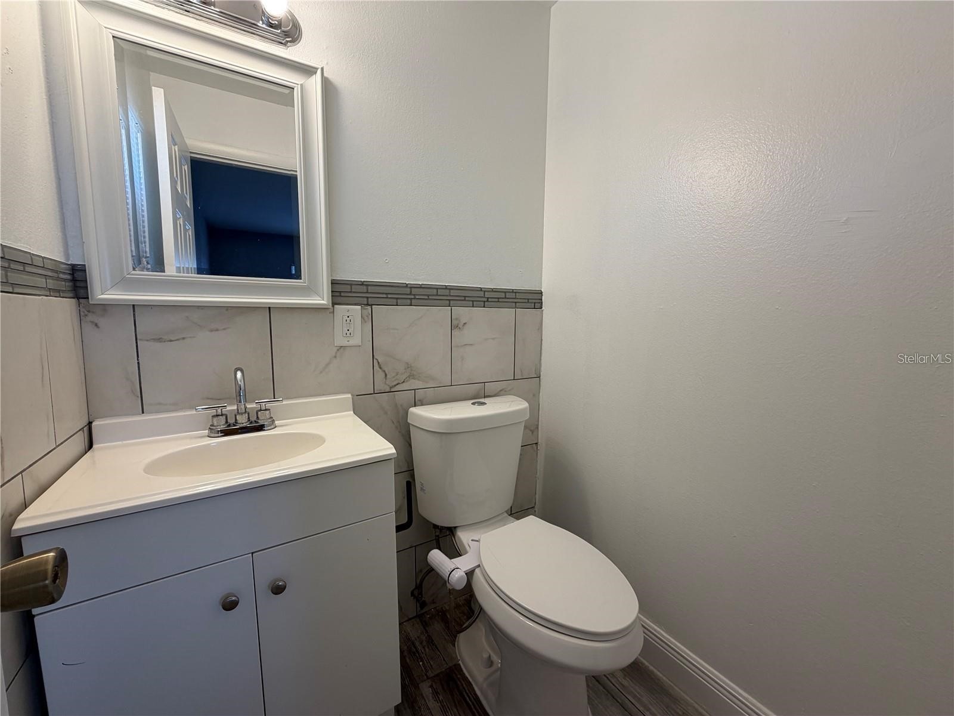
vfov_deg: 85.7
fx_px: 386
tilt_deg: -6.4
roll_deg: +0.2
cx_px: 477
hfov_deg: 102.1
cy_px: 358
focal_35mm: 14
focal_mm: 2.22
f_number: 2.2
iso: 80
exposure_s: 1/120
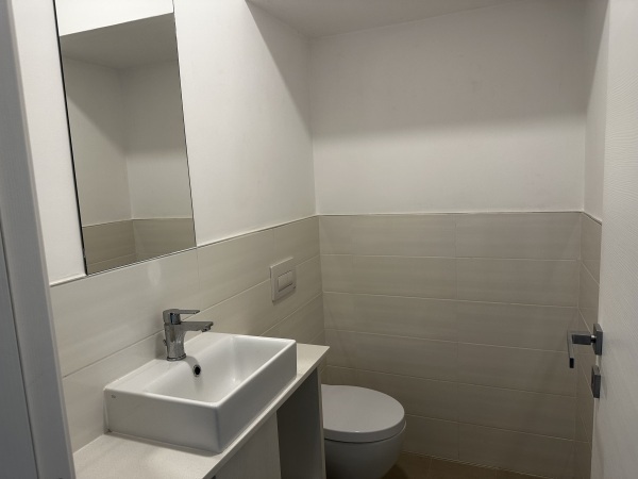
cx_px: 319
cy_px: 240
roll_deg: +2.7
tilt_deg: -8.5
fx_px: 442
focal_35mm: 24
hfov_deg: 71.6
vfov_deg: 56.8
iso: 160
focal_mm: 6.86
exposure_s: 1/100
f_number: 1.78
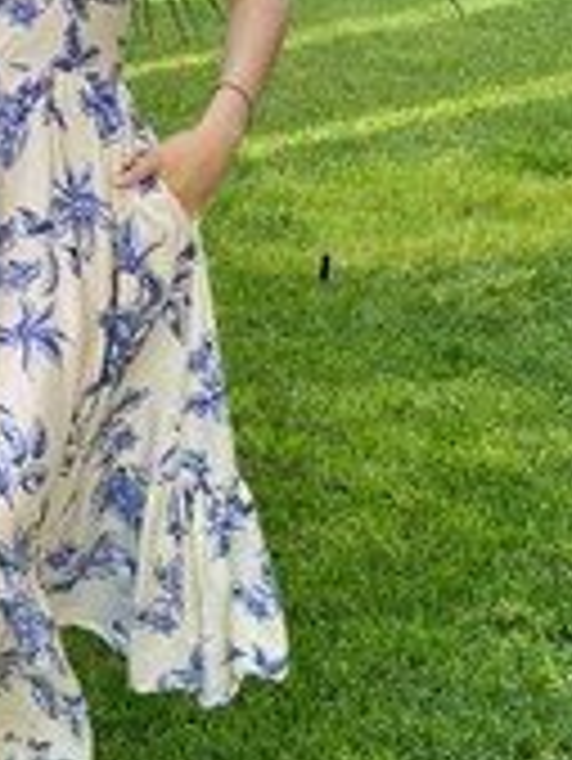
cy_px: 196
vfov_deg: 15.4
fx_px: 2795
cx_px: 63
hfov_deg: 11.6
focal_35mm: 127
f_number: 2
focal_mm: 6
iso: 40
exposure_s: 1/122
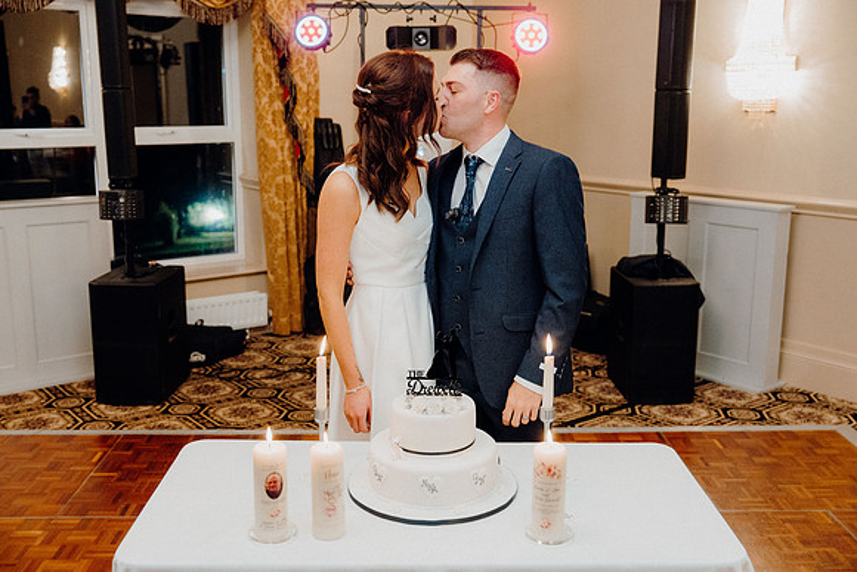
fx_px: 905
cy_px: 286
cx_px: 428
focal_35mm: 38
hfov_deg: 50.7
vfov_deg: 35.1
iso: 3200
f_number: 3.5
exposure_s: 1/160
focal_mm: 38
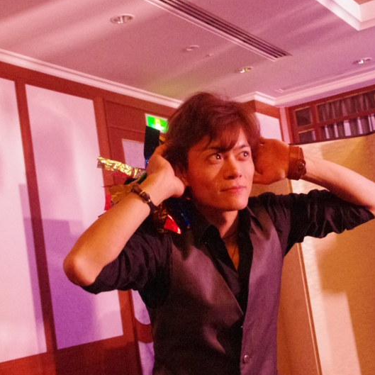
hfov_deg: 27.3
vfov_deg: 27.3
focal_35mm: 63
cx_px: 188
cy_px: 209
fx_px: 772
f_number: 7.1
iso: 12800
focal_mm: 33
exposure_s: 1/50
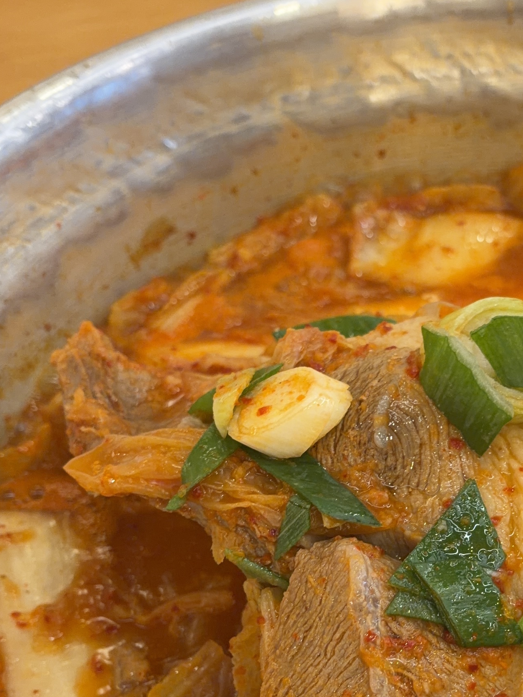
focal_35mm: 61
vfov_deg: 31.1
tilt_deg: -49.3
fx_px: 1229
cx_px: 447
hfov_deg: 23.5
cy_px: 525
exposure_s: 1/60
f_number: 1.6
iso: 100
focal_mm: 5.96
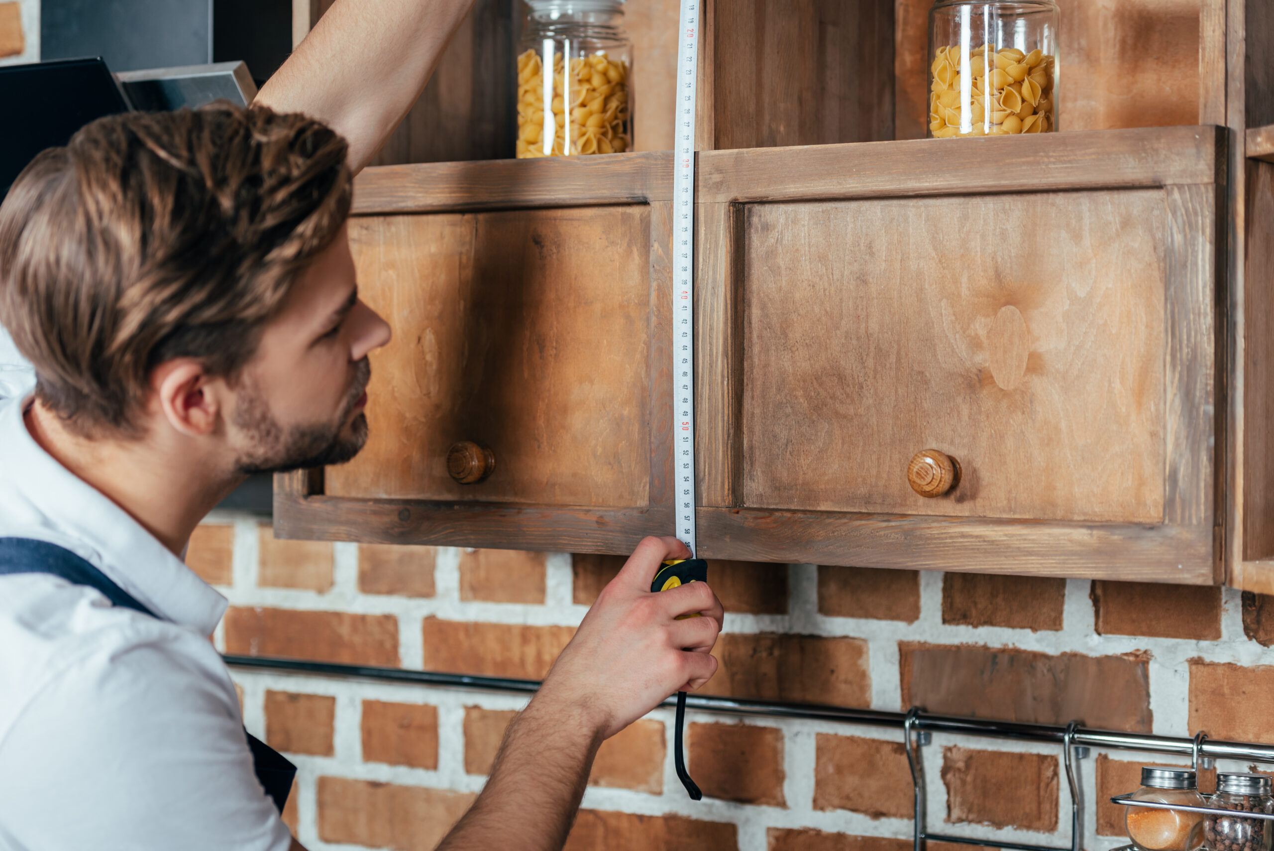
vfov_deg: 19.5
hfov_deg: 28.8
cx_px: 637
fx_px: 2478
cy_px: 426
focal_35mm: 70
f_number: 3.5
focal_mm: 70
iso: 100
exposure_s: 1/160
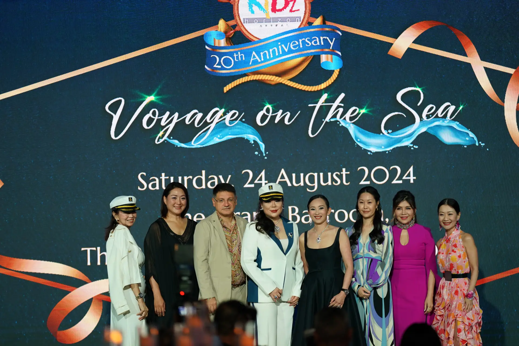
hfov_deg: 15.2
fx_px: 1946
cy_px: 173
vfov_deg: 10.2
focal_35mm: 135
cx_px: 260
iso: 250
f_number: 1.8
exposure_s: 1/125
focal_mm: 135
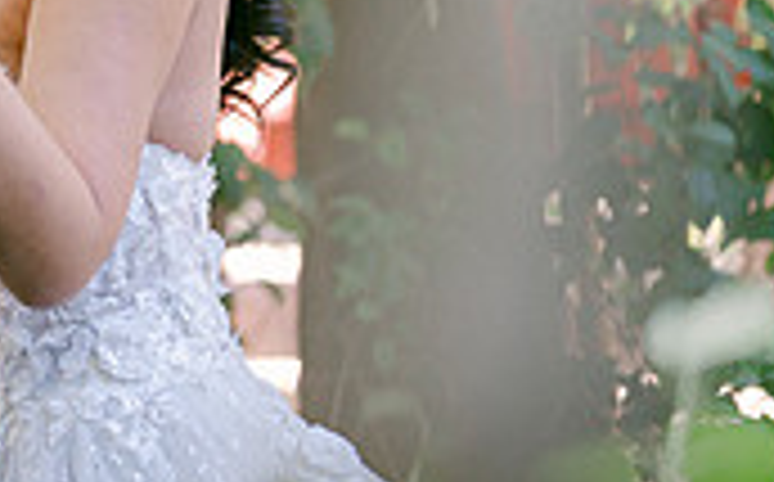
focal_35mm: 172
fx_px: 3623
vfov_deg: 7.4
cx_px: -54
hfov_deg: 12.0
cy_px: -320
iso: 320
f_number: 1.8
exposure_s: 1/125
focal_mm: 50
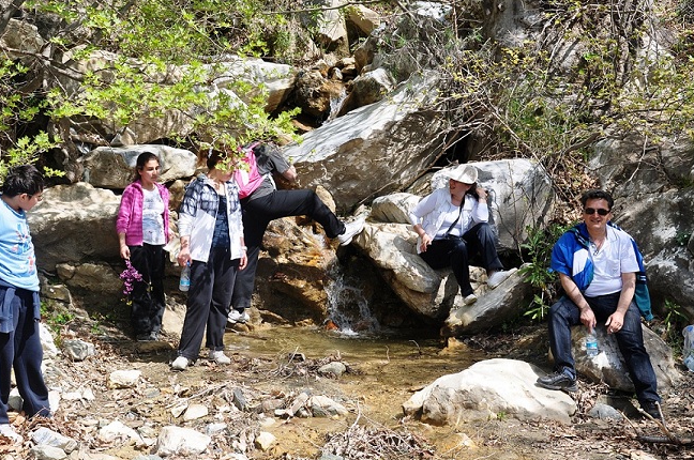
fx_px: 1078
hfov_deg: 35.7
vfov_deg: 24.1
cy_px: 216
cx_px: 326
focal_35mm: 56
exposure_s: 1/250
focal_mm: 34
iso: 200
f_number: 10
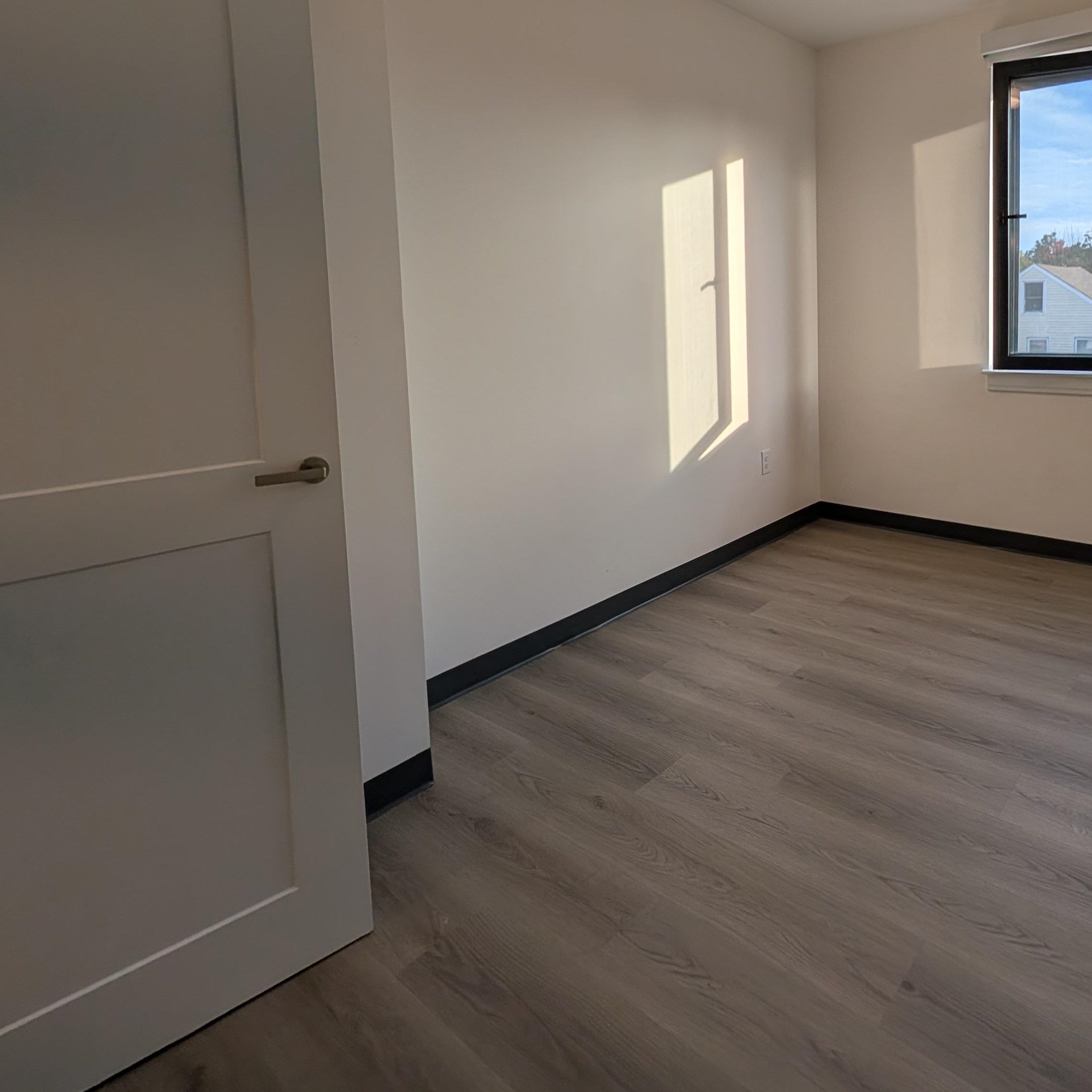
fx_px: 678
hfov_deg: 75.8
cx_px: 705
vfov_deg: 75.5
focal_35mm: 19
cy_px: 372
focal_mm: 2.02
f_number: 1.7
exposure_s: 1/658
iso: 48
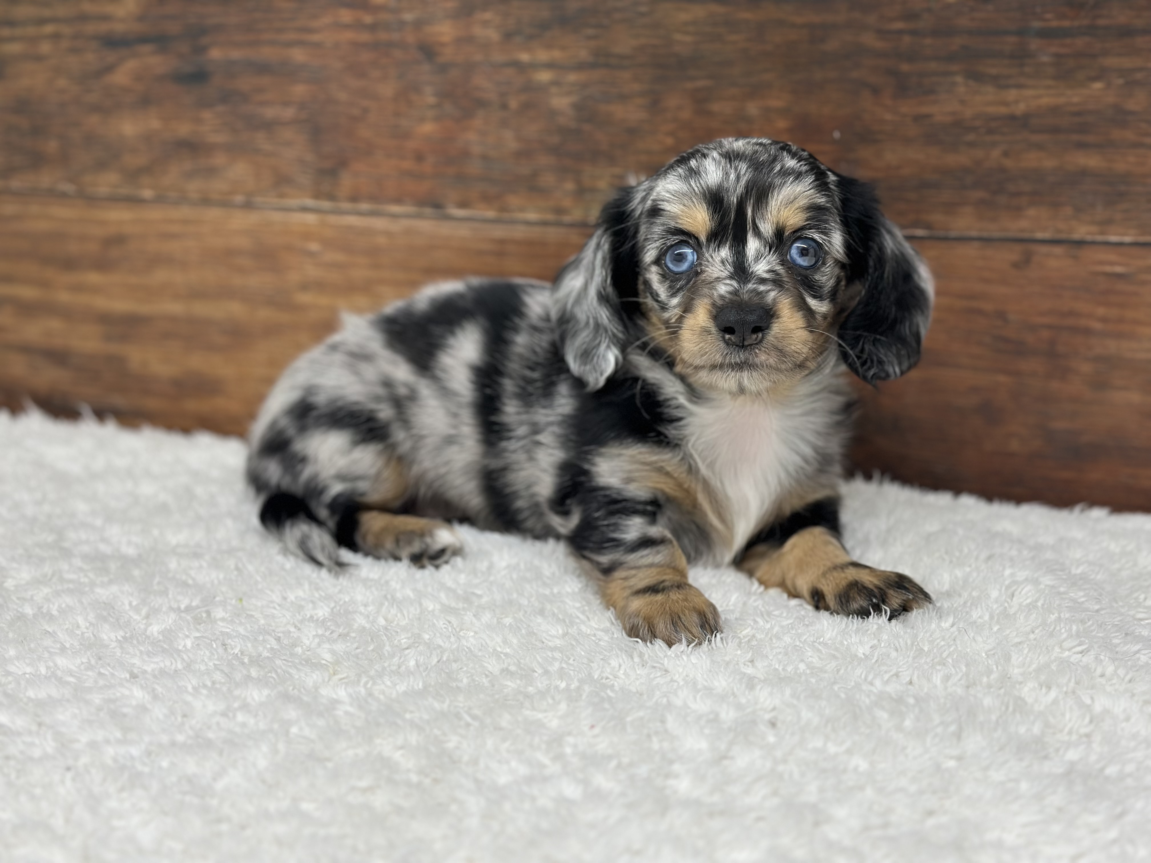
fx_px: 1596
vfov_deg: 30.3
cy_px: 432
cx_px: 576
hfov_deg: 39.7
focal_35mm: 48
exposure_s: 1/121
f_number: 1.78
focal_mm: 6.86
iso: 100
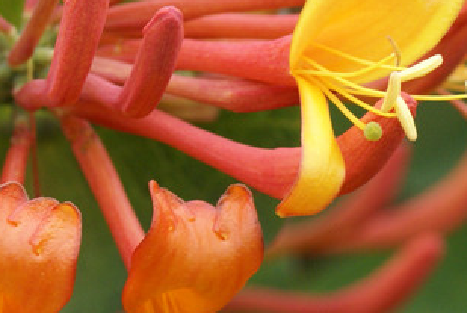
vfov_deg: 3.1
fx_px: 5807
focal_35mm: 447
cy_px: 61
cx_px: 3
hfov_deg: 4.6
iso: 400
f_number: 8
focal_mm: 90
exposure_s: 1/250
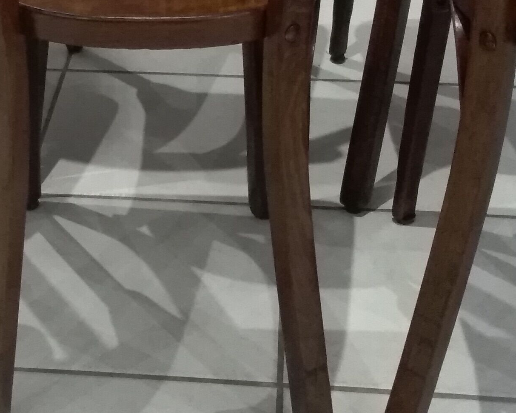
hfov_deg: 21.9
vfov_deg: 17.6
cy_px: 137
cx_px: 155
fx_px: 1329
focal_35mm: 87
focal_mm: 3.54
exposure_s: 1/25
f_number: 2
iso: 790
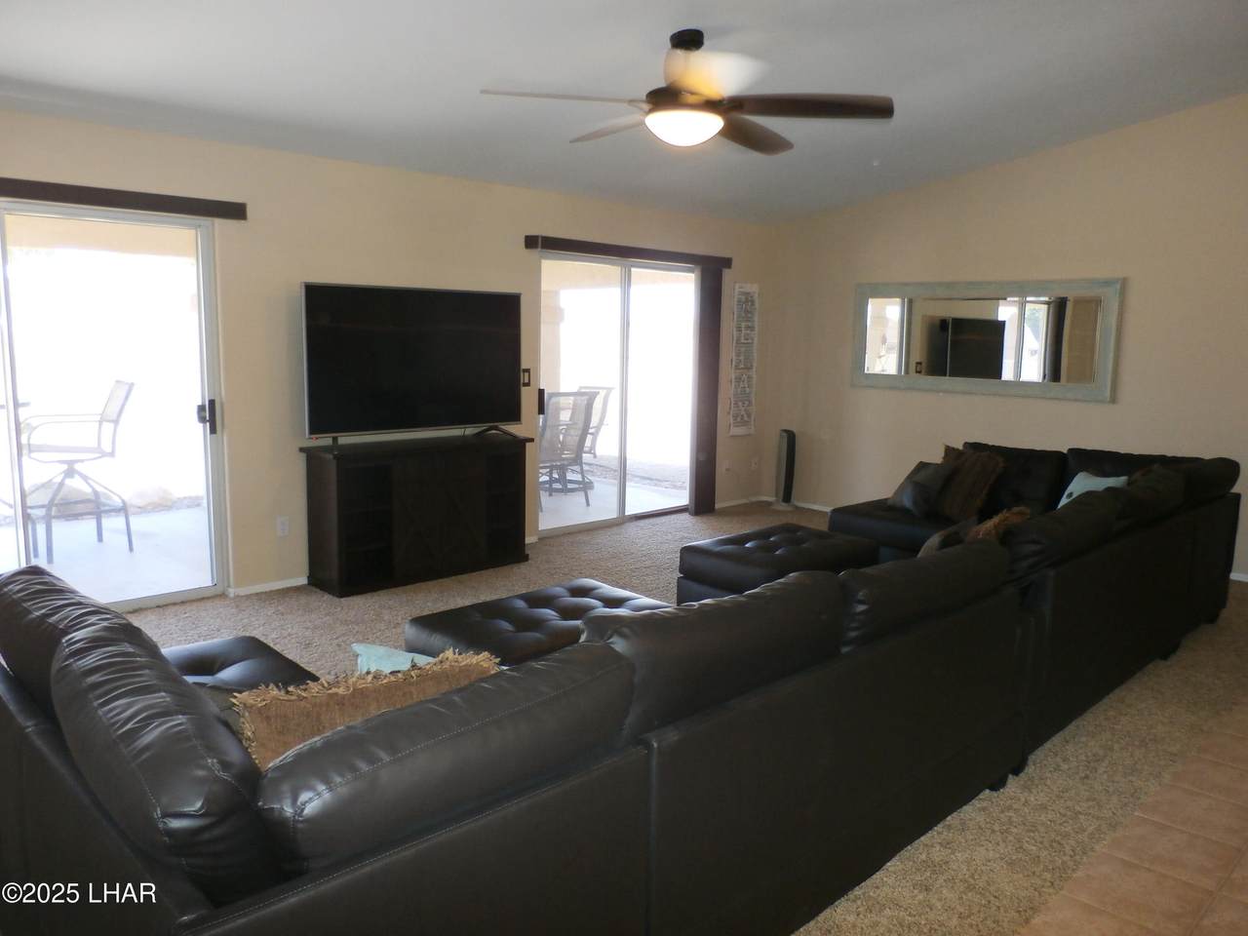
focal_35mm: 25
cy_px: 468
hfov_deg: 69.4
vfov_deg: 54.9
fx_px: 901
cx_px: 624
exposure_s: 1/30
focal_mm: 4.5
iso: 200
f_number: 3
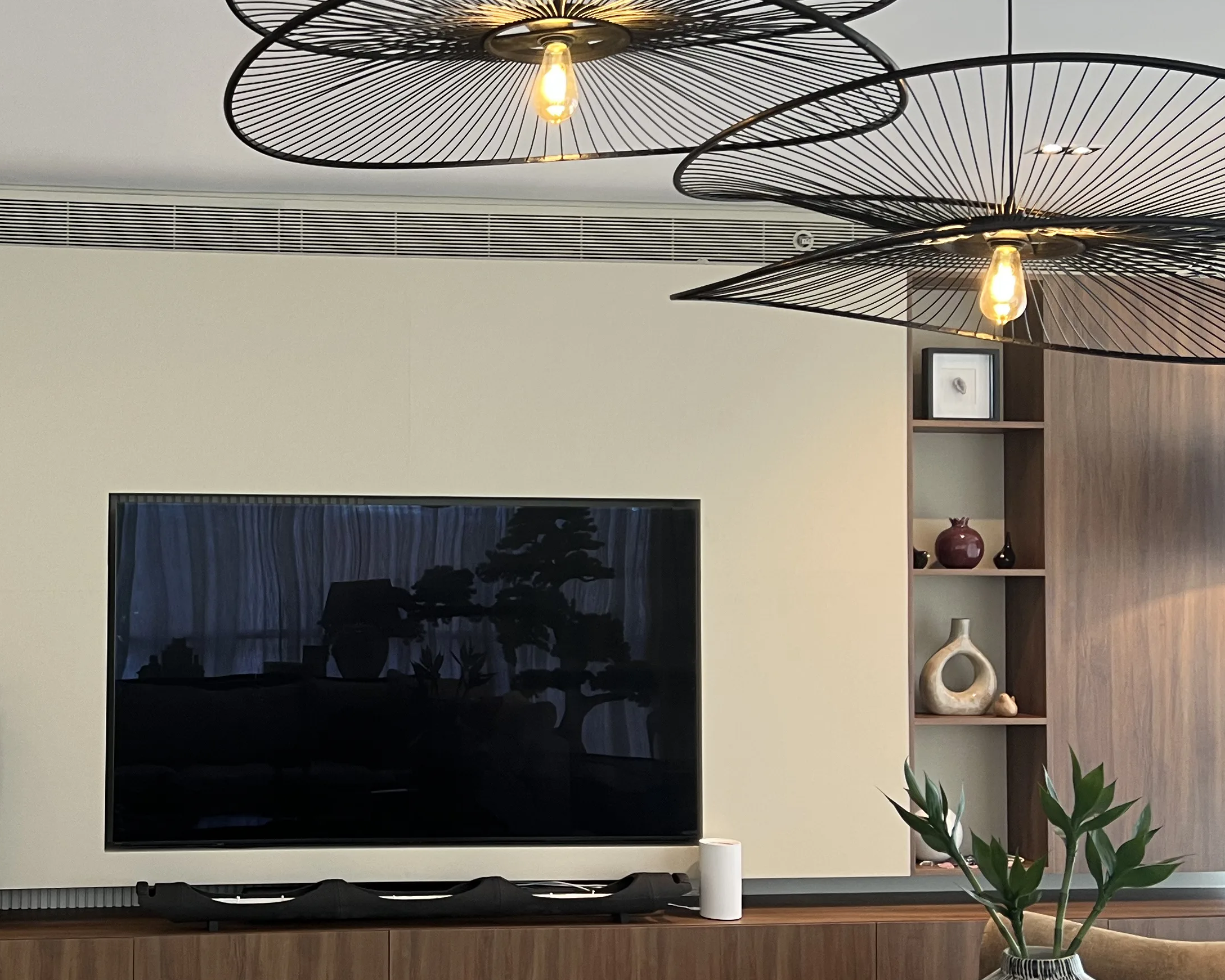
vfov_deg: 32.1
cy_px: 501
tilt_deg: +0.6
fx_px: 1704
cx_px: 265
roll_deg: -0.2
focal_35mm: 47
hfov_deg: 38.2
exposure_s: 1/50
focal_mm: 5.7
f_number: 1.5
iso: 100
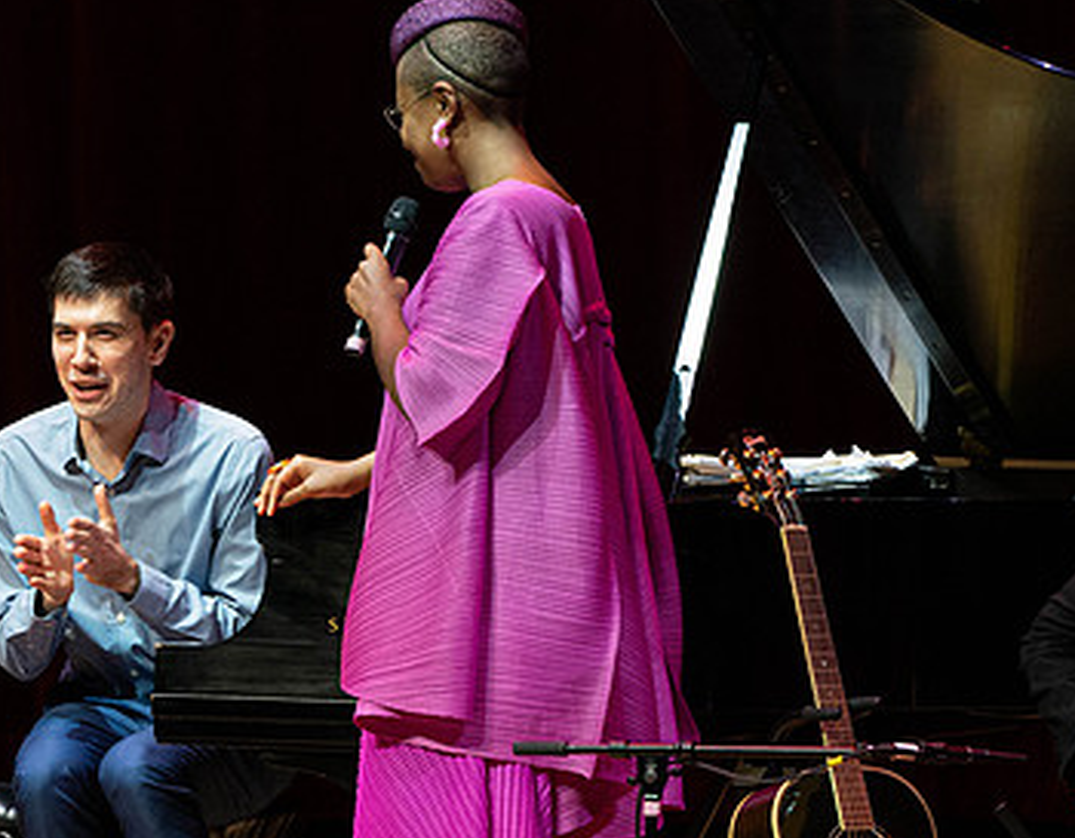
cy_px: 613
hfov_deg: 3.8
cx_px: 270
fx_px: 16353
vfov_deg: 2.9
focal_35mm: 519
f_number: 8
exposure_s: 1/320
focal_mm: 259
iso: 3200
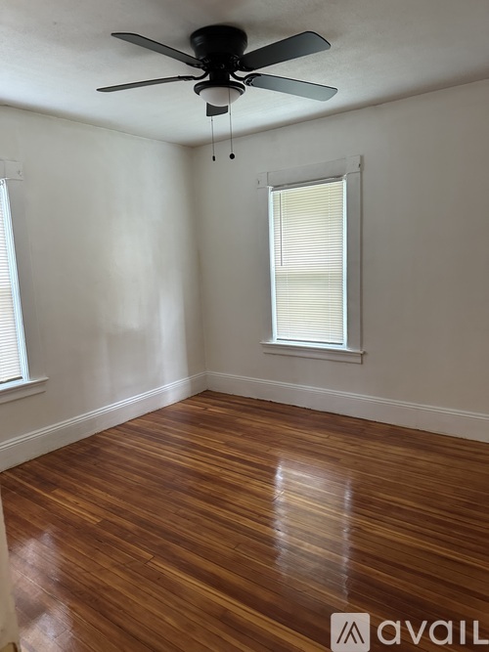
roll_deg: +2.6
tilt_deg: -7.0
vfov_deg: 71.6
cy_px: 326
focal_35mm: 24
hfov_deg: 56.8
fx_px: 452
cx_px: 244
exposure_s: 1/60
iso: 400
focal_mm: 6.86
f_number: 1.78
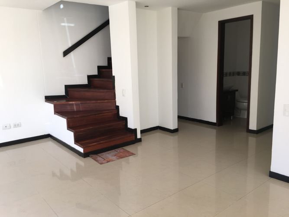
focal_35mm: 29
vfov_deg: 48.2
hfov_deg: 61.7
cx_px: 144
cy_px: 108
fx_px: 242
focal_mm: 4.15
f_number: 2.2
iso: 25
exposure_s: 1/60
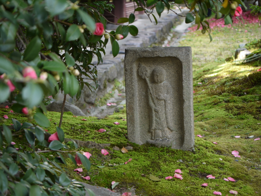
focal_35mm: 90
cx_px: 130
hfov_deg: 21.8
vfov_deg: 16.4
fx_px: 679
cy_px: 98
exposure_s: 1/125
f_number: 2.8
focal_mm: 45
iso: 100
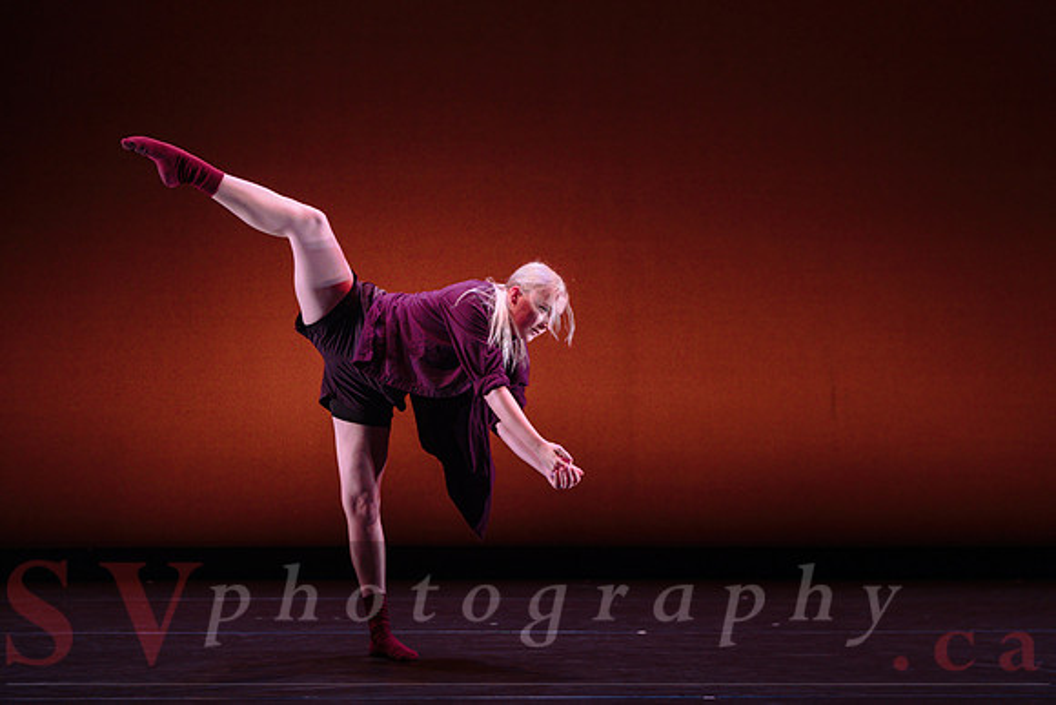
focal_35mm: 53
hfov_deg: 37.4
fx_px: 1558
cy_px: 395
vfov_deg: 25.5
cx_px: 519
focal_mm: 46
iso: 2500
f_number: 2.8
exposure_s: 1/250
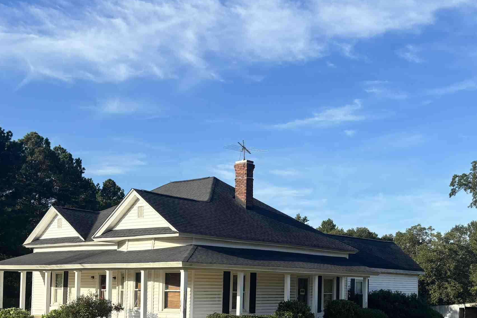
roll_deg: -0.6
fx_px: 649
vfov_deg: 26.9
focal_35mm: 49
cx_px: 328
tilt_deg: +2.5
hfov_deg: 39.7
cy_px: 264
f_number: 1.6
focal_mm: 5.96
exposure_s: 1/2398
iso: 50
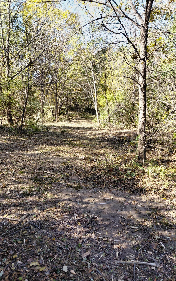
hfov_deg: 45.8
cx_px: 72
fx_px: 207
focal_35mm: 27
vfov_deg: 68.4
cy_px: 139
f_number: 1.8
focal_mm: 4.69
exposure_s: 1/320
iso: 50
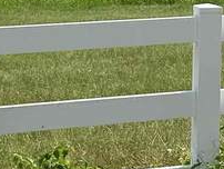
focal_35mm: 152
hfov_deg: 12.8
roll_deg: -1.2
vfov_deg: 9.6
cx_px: 236
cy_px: -52
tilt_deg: -4.0
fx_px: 985
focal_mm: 6.86
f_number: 1.78
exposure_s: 1/9709
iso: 80
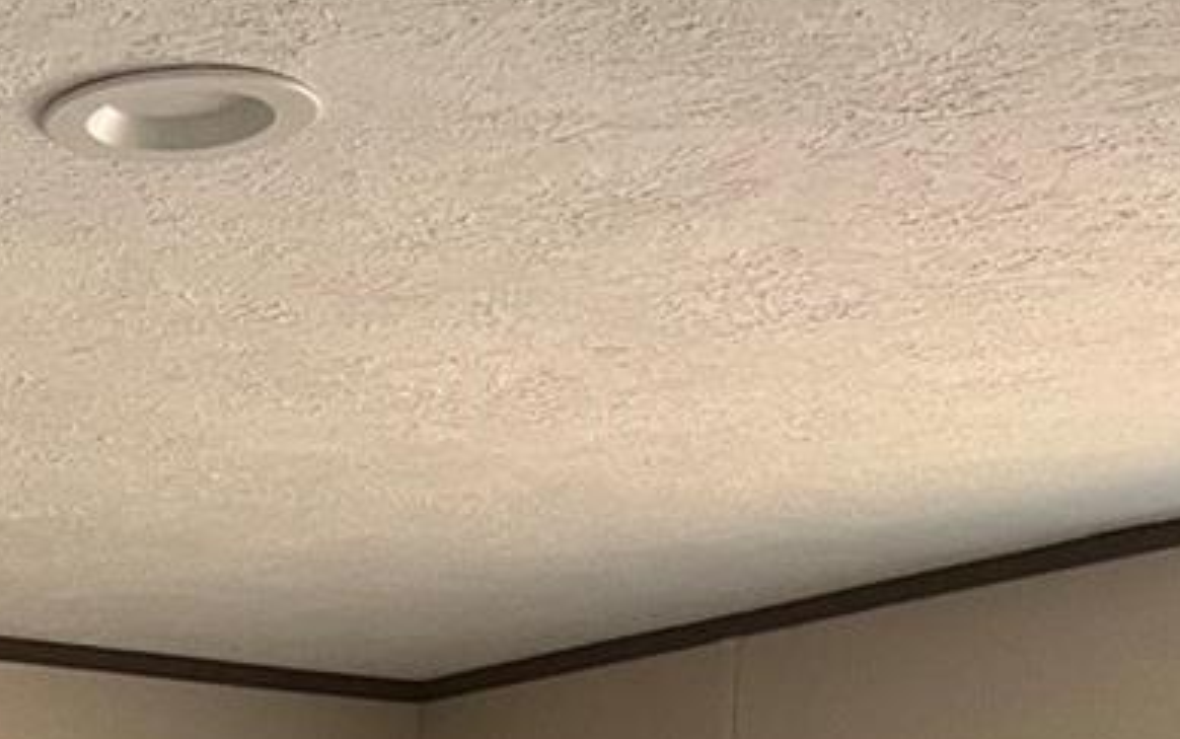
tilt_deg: -14.1
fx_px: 3507
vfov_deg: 9.4
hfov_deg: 18.2
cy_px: 2241
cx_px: -195
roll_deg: +0.7
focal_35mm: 109
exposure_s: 1/60
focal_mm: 5.1
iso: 160
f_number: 1.6
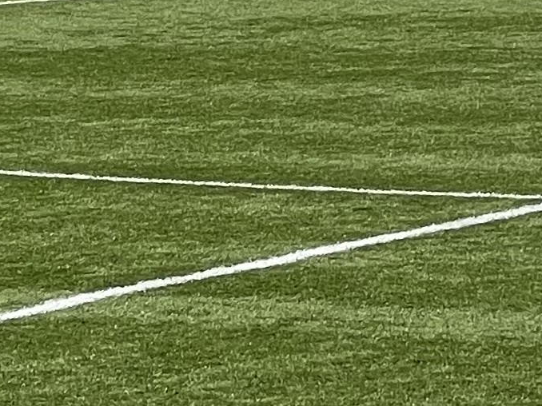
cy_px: -188
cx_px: 724
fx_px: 7169
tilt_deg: -3.3
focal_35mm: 458
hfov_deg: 4.3
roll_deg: +0.1
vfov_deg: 3.2
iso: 32
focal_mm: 9
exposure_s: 1/927
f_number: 2.8
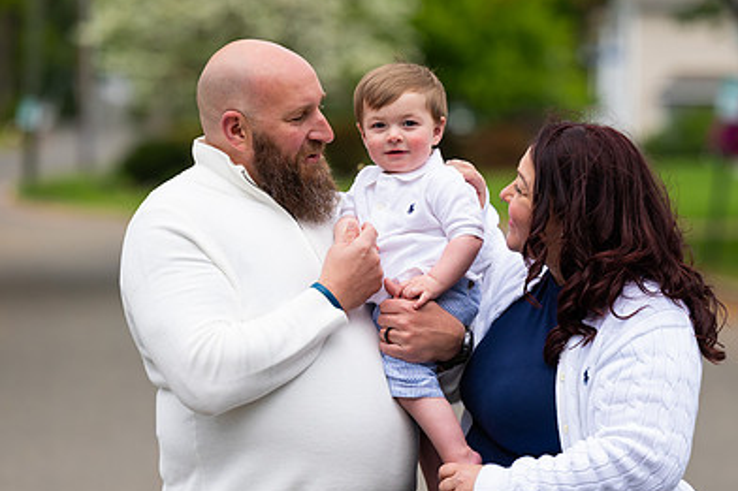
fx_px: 4549
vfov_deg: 6.2
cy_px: 260
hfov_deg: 9.3
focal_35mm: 222
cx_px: 428
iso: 200
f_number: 3.2
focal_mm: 140
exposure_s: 1/2000
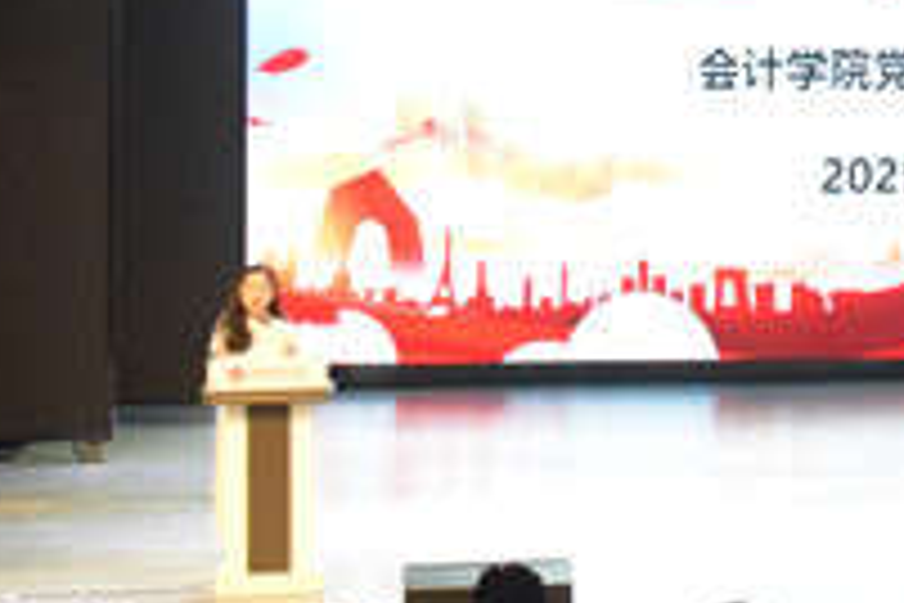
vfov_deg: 7.6
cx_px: 1079
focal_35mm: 179
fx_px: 4495
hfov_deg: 11.3
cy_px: -160
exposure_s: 1/160
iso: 6400
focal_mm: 30
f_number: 6.3
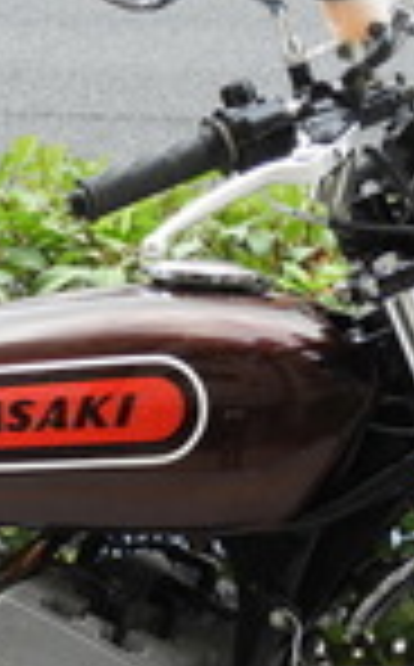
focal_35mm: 215
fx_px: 3896
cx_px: 90
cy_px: 610
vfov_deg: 9.7
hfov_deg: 6.1
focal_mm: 10.7
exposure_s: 1/60
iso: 100
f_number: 4.2
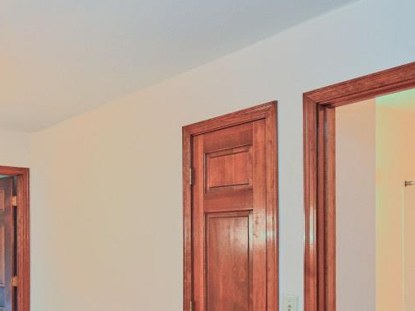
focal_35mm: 41
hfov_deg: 40.9
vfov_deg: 34.3
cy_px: 238
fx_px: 492
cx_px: 15
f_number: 4
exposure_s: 1/60
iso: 1100
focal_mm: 14
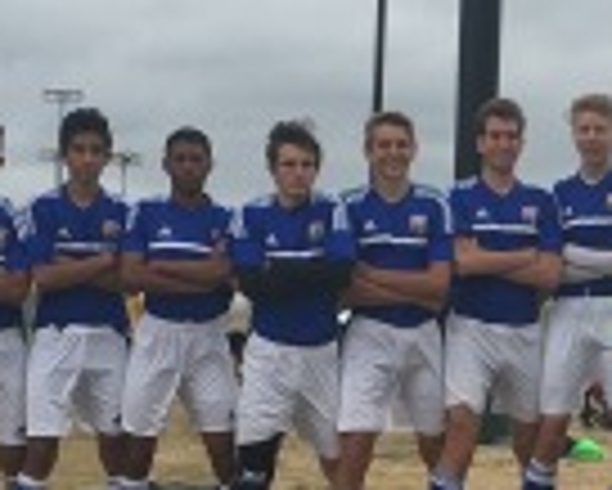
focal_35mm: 133
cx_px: 603
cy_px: 432
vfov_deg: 11.5
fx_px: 2411
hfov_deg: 14.3
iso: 25
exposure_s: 1/801
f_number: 2.2
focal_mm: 4.15
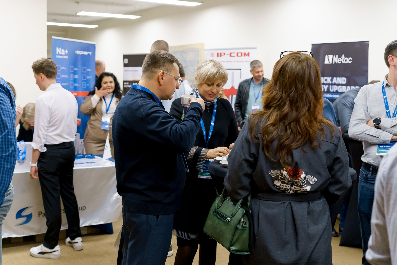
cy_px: 132
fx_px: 502
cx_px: 198
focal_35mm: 45
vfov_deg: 29.6
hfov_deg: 43.2
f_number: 4
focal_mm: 45
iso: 2000
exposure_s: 1/125
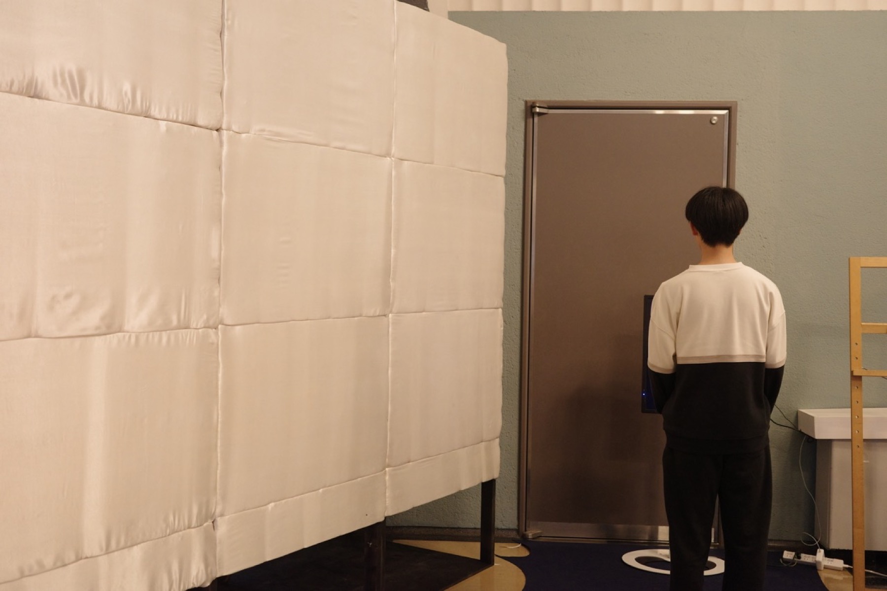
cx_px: 444
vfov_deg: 33.4
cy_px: 296
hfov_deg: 48.5
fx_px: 985
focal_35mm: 40
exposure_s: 1/40
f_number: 2.8
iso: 1250
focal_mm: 26
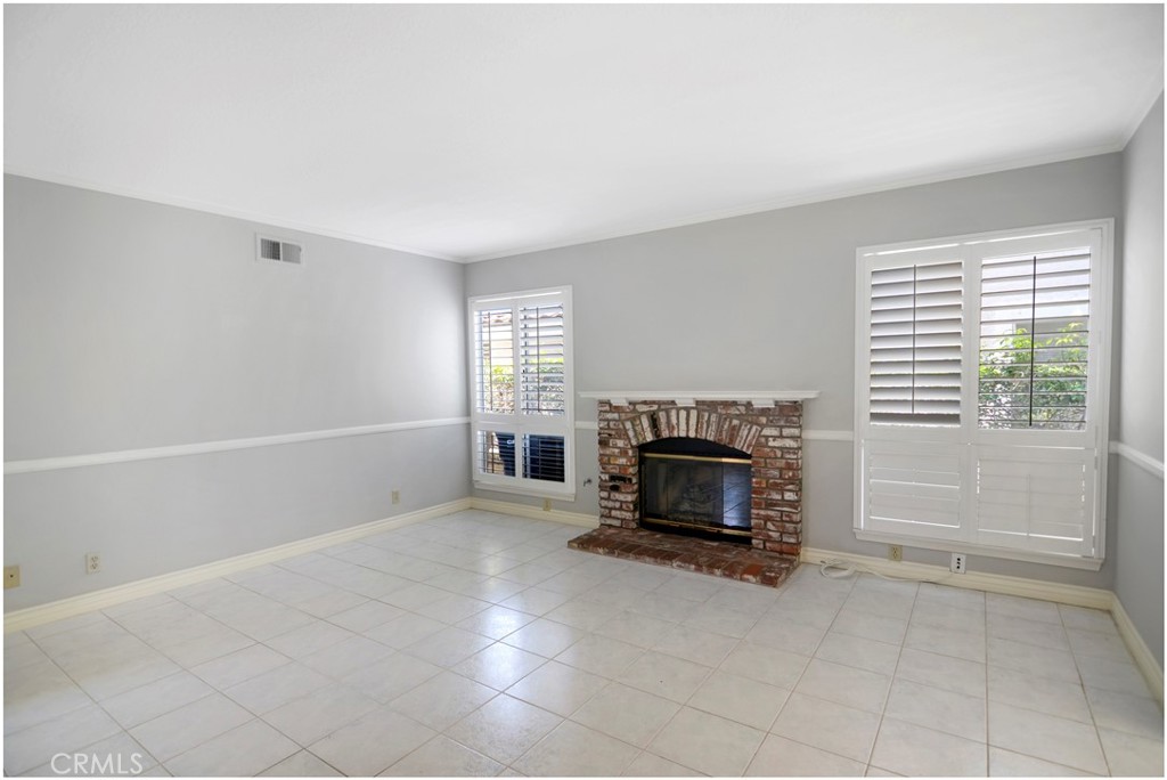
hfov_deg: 94.9
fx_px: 535
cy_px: 390
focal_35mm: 16
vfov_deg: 72.1
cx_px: 584
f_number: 2.8
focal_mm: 11
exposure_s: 1/8
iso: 100
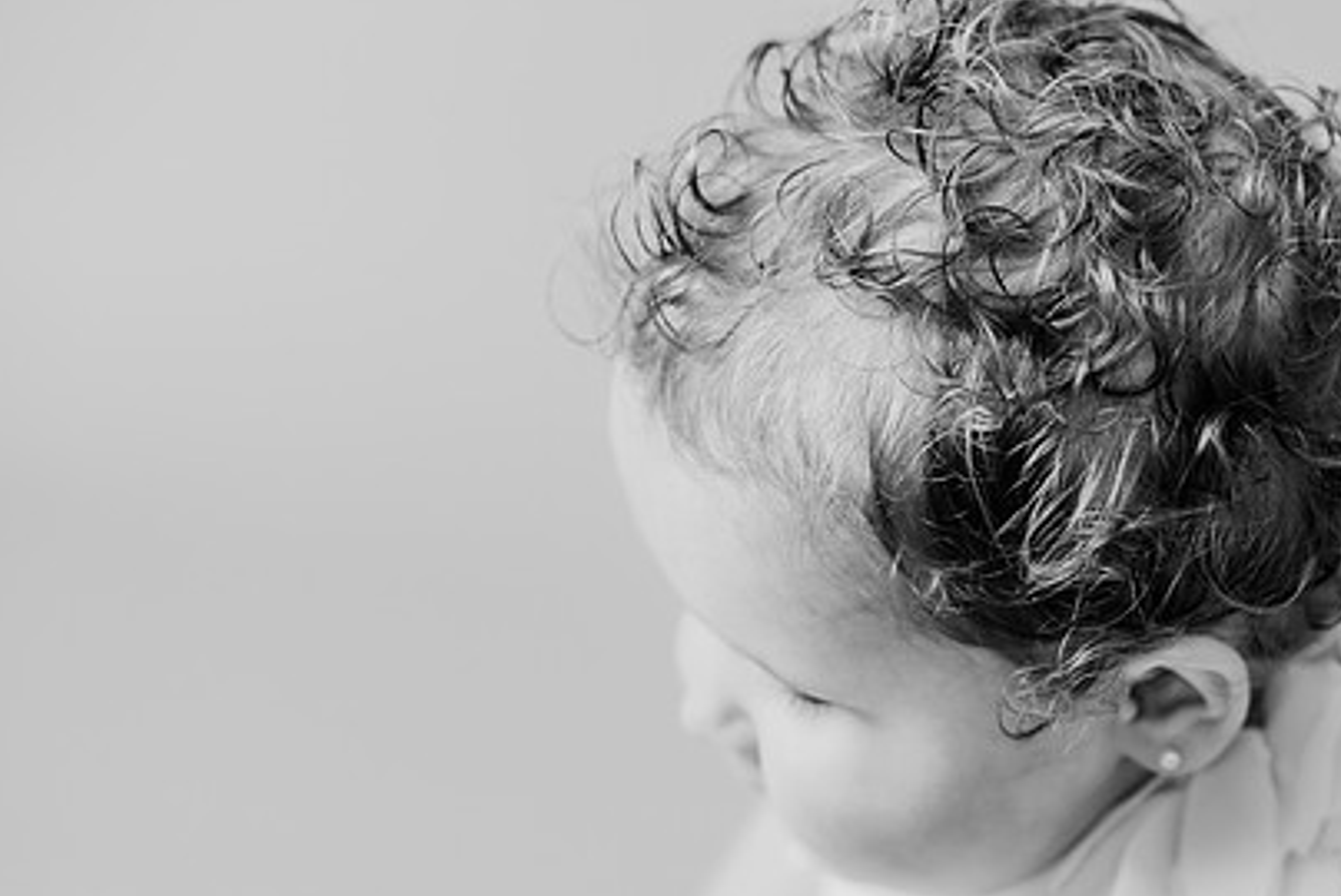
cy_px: 626
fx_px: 4548
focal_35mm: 122
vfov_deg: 11.2
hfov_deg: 16.7
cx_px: 913
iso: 250
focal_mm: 85
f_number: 2.8
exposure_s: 1/160
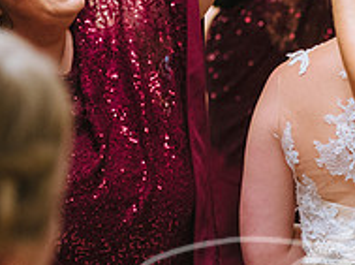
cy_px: 99
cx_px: 317
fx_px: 2119
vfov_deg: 7.2
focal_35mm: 207
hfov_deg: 9.5
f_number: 2.8
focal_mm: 70
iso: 1000
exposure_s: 1/200
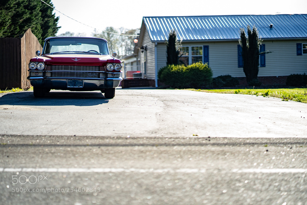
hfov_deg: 23.9
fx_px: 725
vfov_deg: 16.1
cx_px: 154
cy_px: 102
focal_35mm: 85
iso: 800
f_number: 1.8
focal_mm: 85
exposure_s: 1/8000
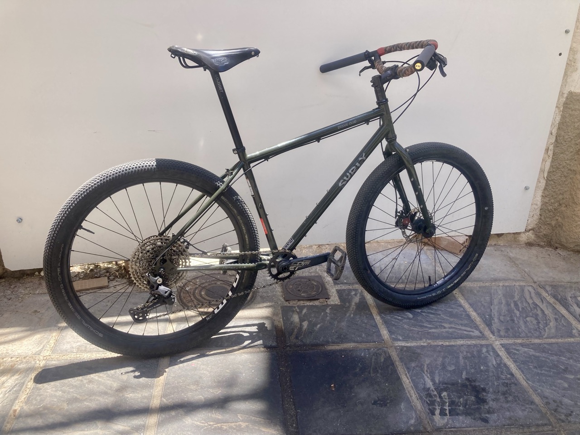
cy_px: 218
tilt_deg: -23.4
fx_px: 469
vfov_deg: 49.7
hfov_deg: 63.4
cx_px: 290
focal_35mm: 28
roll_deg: -1.7
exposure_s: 1/623
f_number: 1.8
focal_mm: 3.99
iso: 20
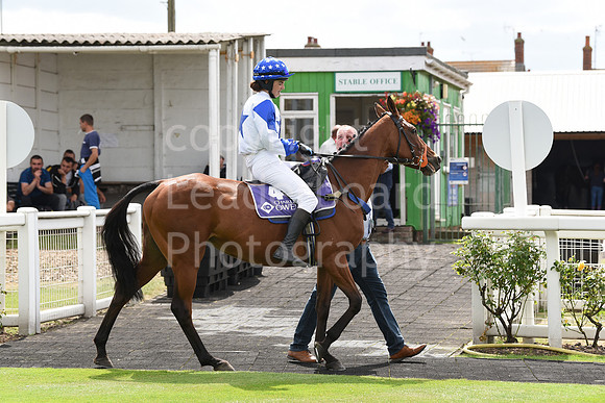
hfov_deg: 15.2
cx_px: 302
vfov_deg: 10.2
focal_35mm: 135
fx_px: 2269
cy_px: 202
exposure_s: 1/1000
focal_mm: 135
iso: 400
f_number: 5.6
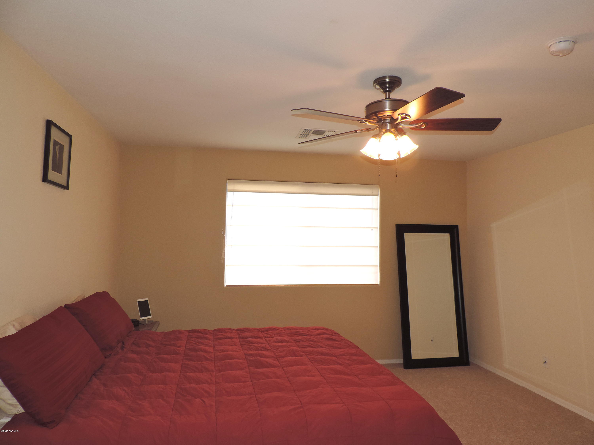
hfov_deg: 71.6
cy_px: 222
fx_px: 412
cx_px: 297
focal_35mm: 24
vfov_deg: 56.8
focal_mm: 4.3
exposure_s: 1/40
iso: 80
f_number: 3
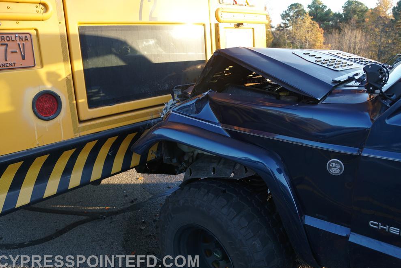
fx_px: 312
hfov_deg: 65.5
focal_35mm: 28
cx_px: 201
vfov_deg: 46.4
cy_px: 132
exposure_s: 1/60
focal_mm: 18
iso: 160
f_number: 4
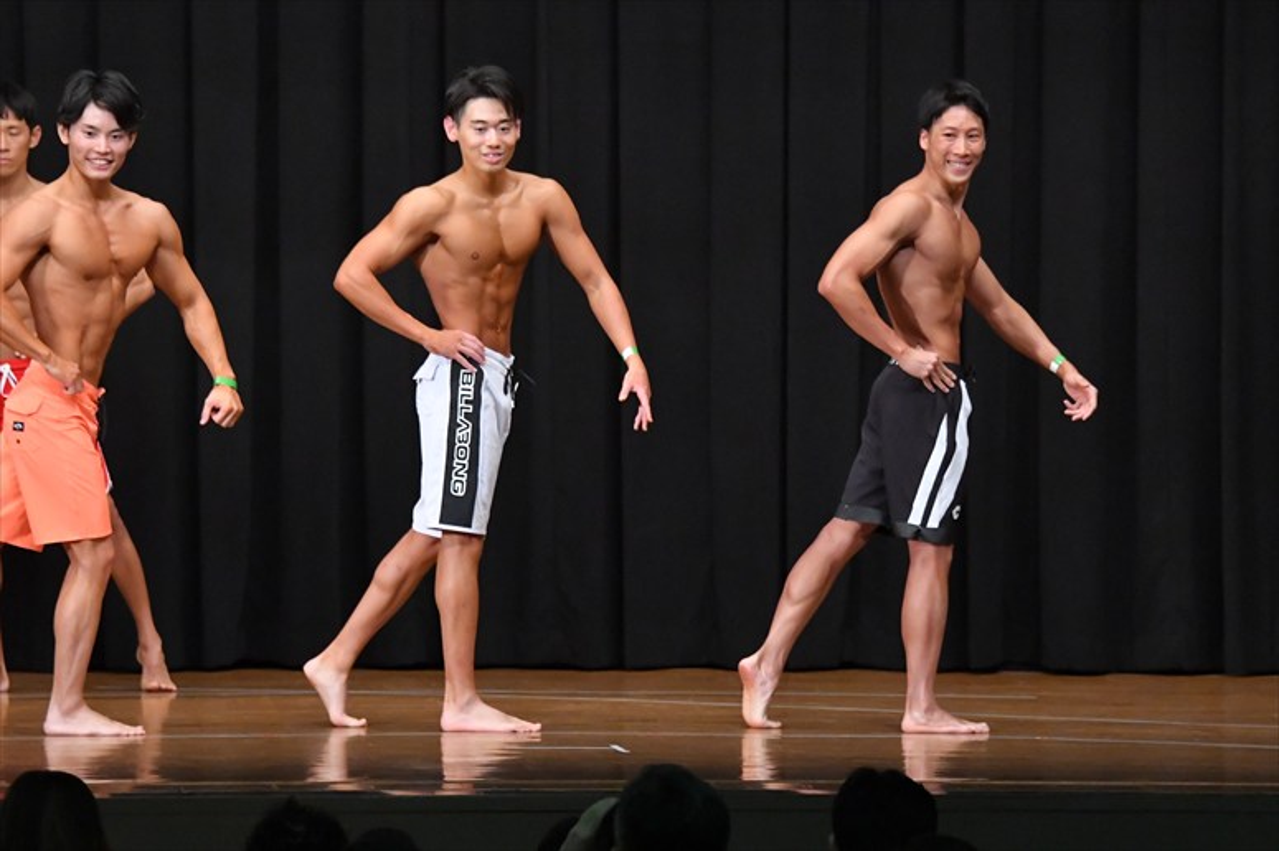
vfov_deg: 6.8
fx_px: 7173
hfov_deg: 10.2
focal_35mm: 202
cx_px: 640
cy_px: 426
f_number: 5.6
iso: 8000
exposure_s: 1/400
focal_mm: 135
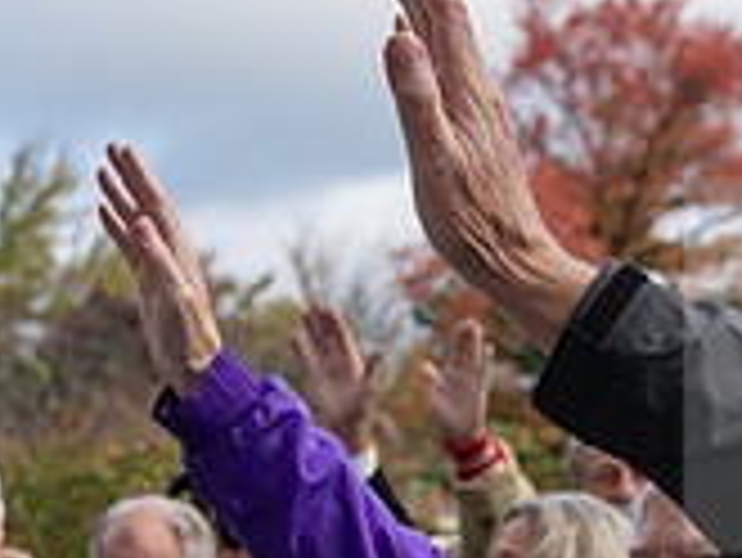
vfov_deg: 13.3
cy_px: 722
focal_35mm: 108
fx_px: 2317
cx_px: 549
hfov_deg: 18.1
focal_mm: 32
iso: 160
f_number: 3.5
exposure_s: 1/500
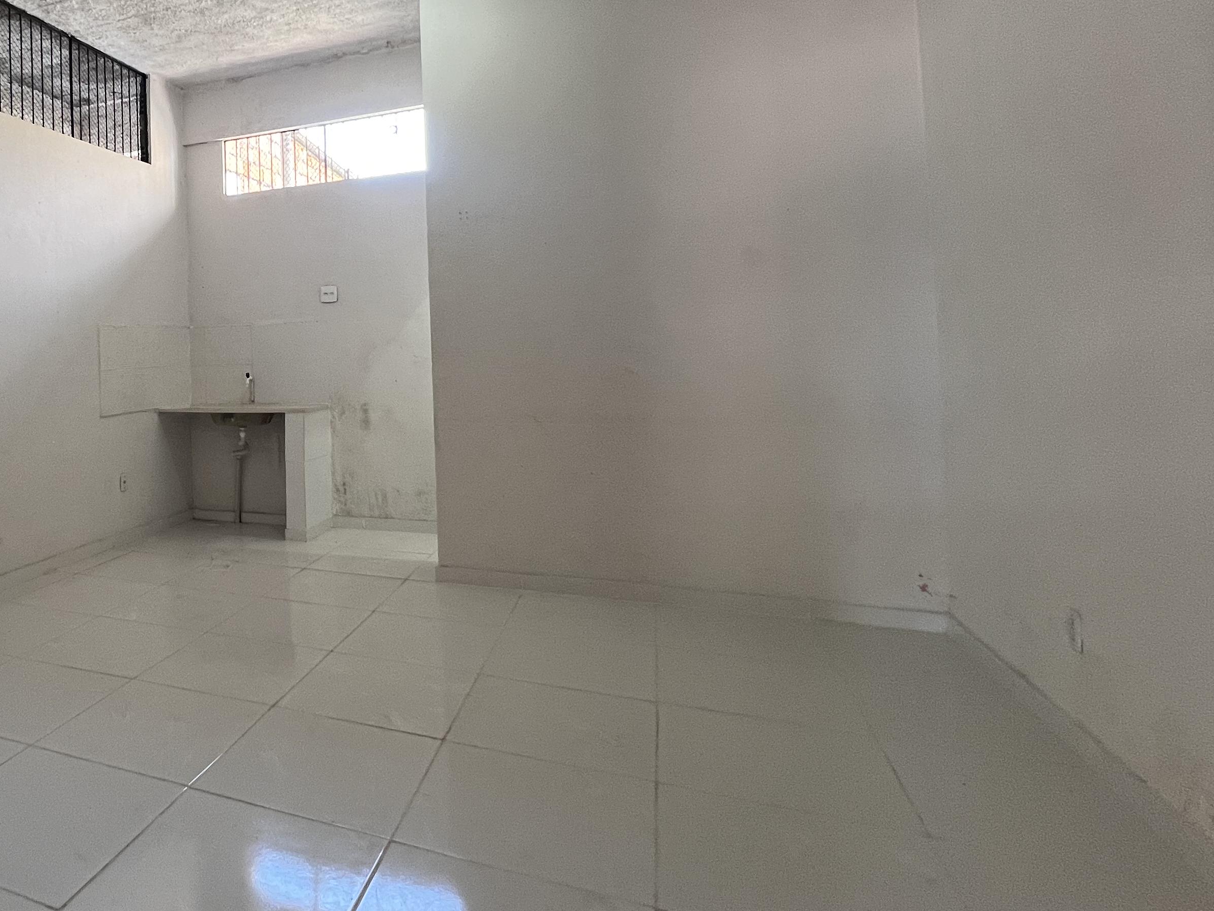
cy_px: 329
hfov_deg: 67.4
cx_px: 203
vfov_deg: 60.1
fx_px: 772
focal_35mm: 22
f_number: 1.8
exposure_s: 1/60
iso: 160
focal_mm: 1.57
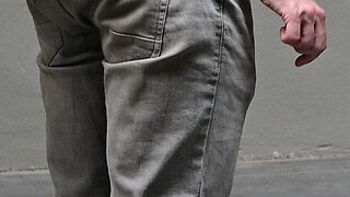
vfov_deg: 3.4
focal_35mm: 353
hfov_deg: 6.0
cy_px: 53
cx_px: 710
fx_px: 3276
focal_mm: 30
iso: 640
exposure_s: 1/100
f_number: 5
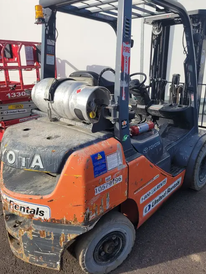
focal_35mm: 29
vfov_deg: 61.6
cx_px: 112
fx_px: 230
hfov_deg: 48.2
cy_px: 129
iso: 40
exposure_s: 1/2186
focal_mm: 5.4
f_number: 1.8
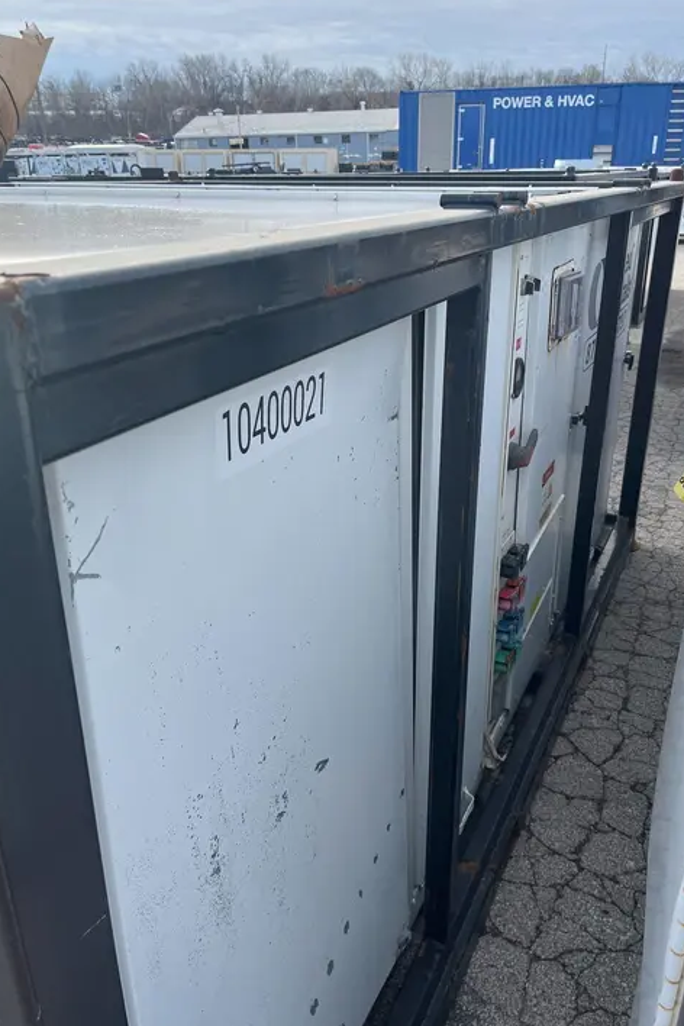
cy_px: 502
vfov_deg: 65.5
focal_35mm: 28
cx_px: 361
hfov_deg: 46.4
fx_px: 798
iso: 50
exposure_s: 1/1086
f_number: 1.6
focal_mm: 5.1
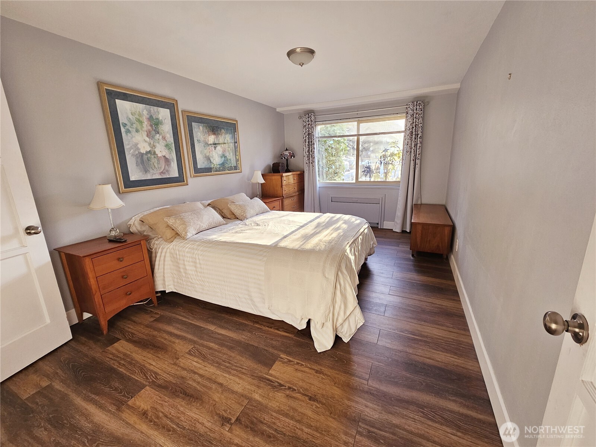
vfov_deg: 89.9
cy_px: 224
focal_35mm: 13
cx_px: 298
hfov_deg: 106.2
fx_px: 224
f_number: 2.2
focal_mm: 2.2
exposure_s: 1/77.4
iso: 125
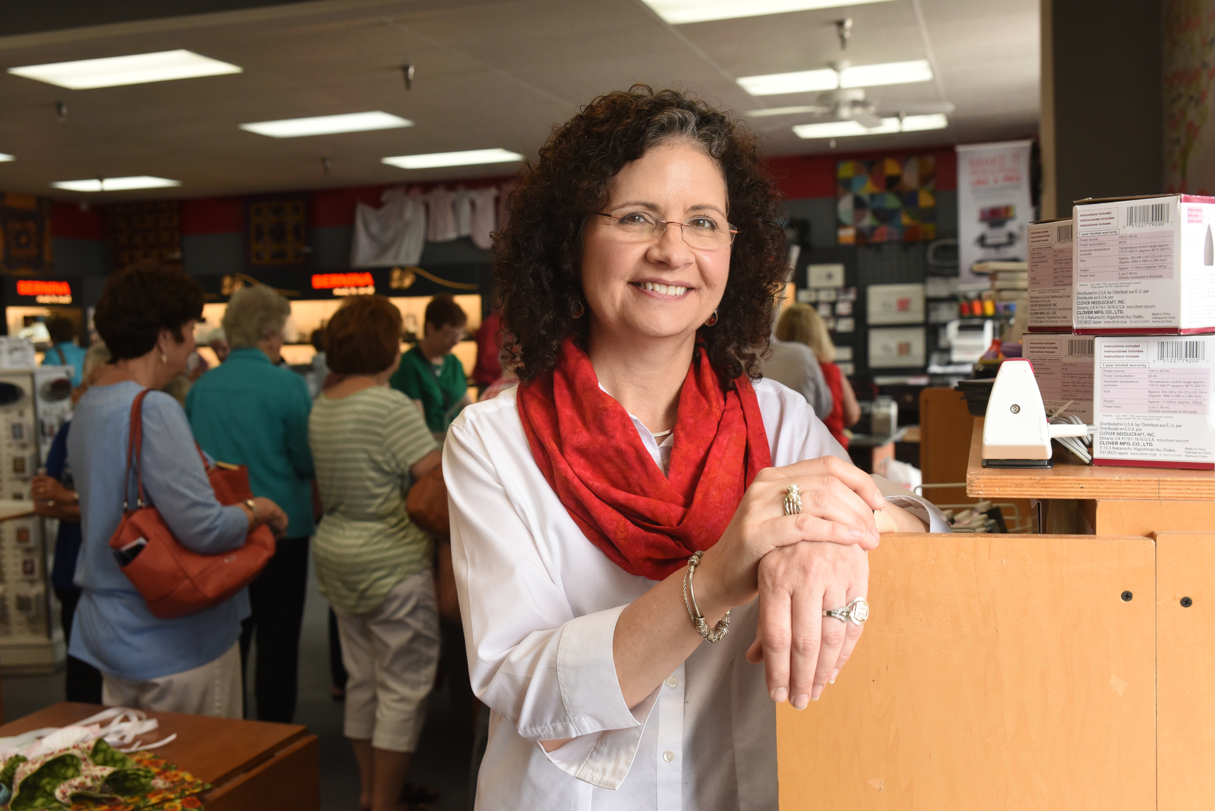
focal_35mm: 38
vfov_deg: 35.1
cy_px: 406
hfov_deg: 50.7
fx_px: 1283
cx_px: 608
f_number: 5.6
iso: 1600
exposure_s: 1/400
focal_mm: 38
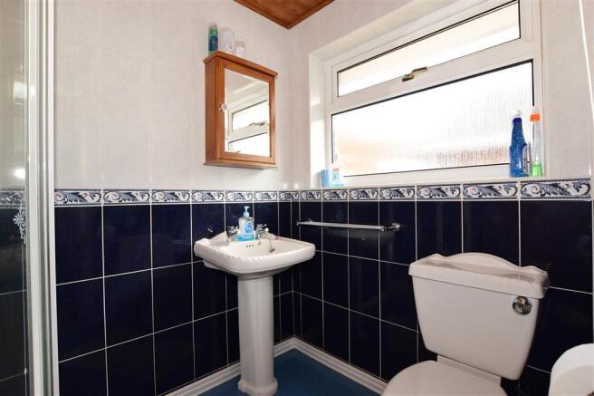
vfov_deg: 69.6
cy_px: 198
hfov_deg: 92.5
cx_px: 297
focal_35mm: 17
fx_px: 285
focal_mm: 11.5
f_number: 6.3
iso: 640
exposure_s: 1/80
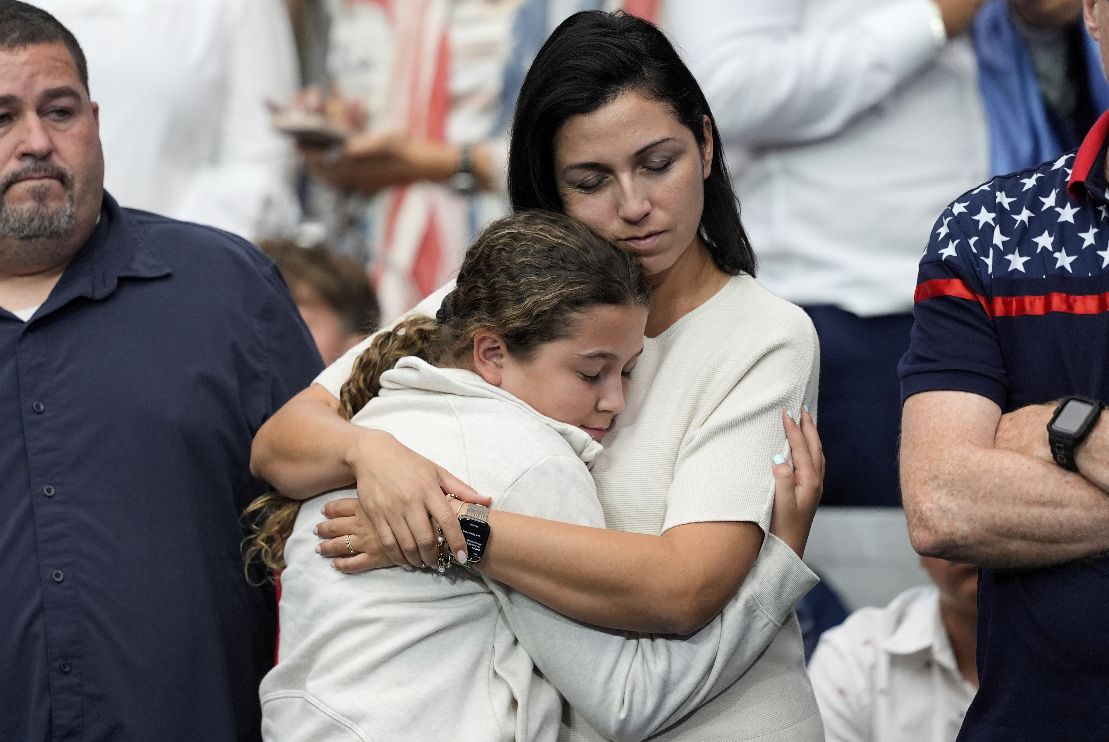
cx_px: 554
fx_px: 13874
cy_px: 371
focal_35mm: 450
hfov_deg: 4.6
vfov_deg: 3.1
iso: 1250
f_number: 2.8
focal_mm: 300
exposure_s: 1/500
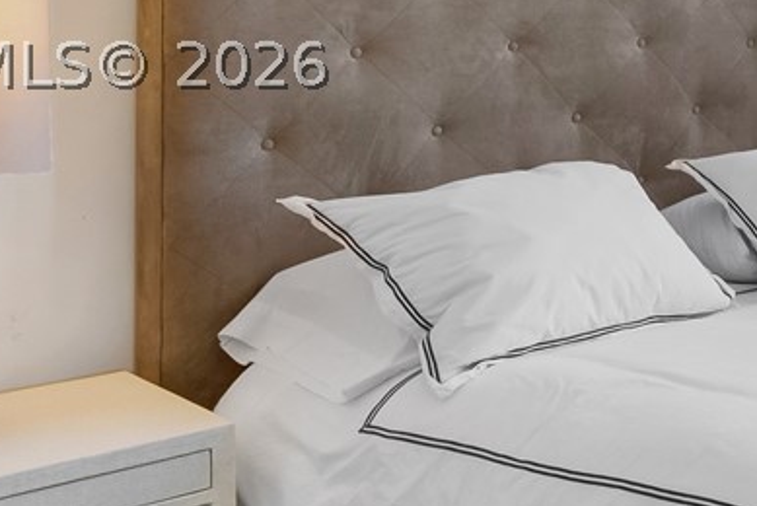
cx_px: 1093
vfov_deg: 21.8
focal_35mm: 61
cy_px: 61
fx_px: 1284
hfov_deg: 25.8
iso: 200
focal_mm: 14
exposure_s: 1/1.25
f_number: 11
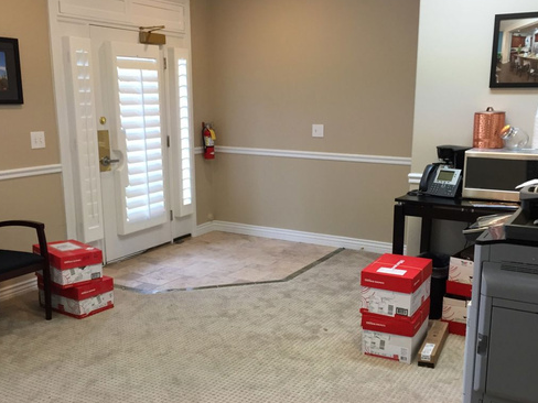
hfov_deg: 49.0
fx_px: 591
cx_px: 276
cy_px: 222
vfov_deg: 37.7
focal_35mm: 38
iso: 64
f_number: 2.2
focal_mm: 4.15
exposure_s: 1/33
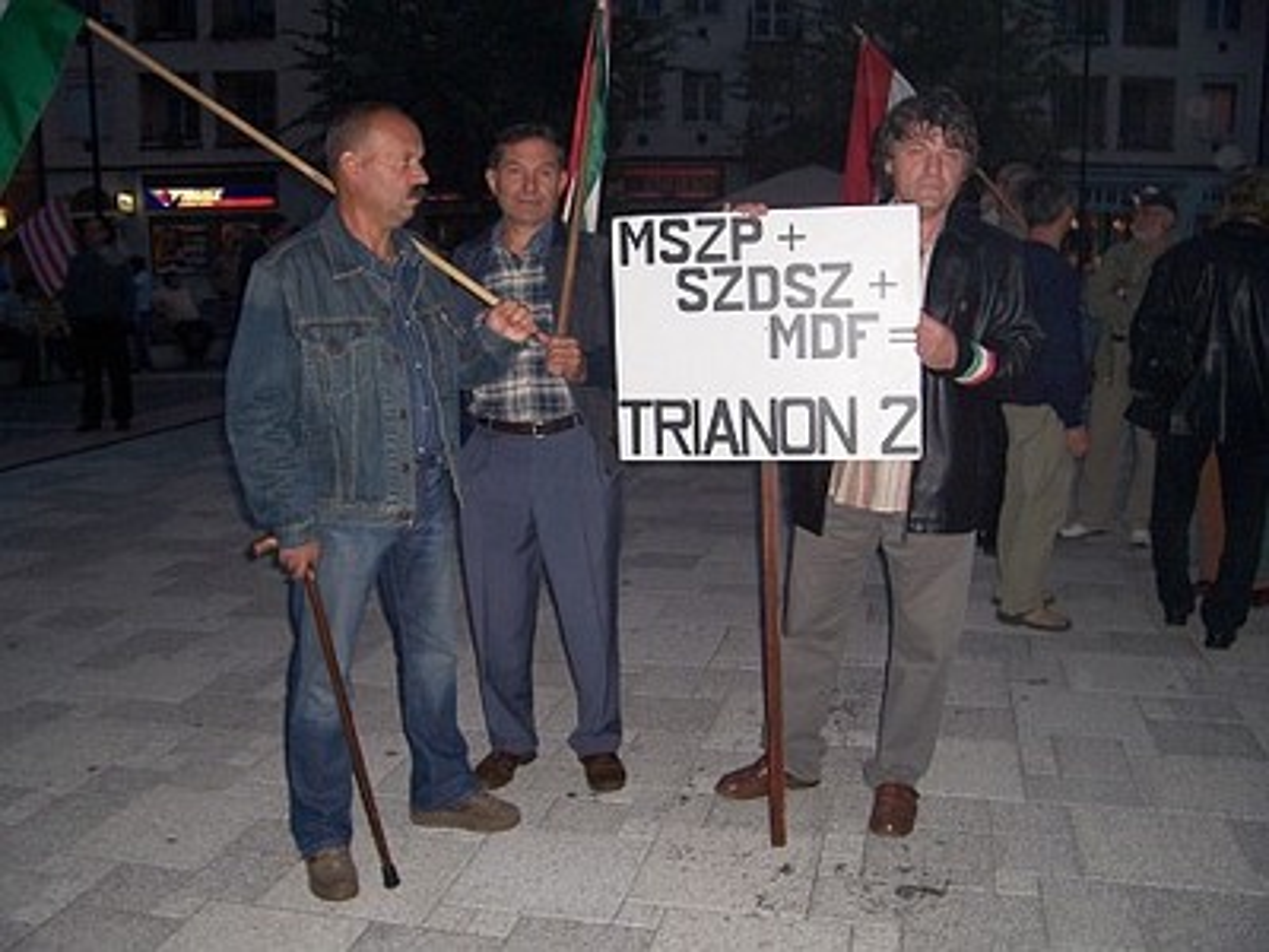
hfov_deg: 54.0
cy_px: 476
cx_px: 634
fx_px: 1246
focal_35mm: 34
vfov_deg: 41.8
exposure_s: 1/60
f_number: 2.7
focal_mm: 5.6
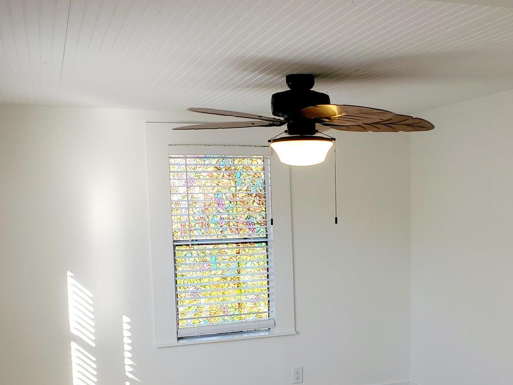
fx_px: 741
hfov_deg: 37.6
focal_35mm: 50
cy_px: 276
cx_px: 358
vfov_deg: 28.8
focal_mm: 4.3
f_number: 2.4
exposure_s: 1/120
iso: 50
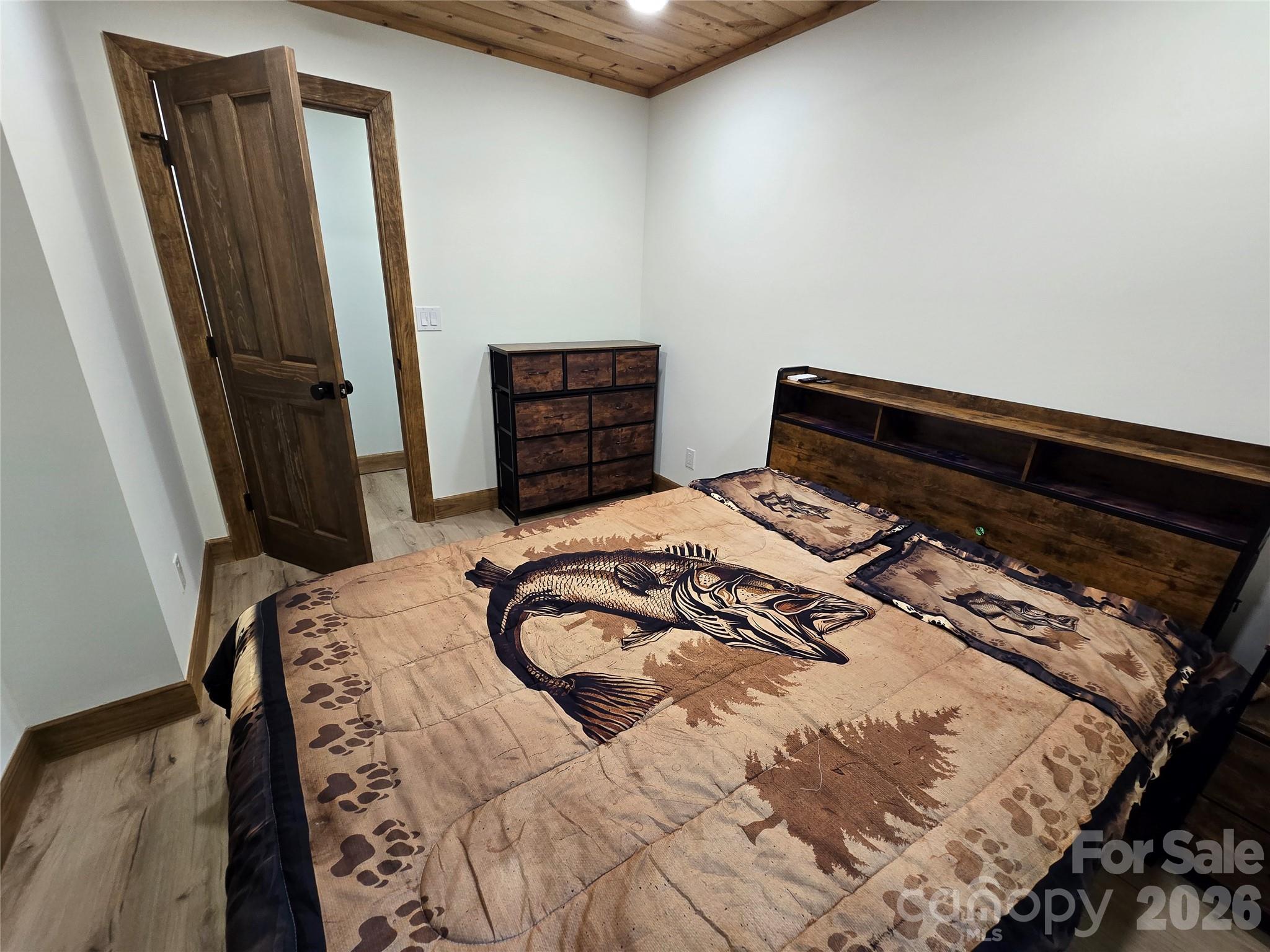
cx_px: 635
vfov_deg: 89.9
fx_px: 477
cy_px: 476
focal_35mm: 13
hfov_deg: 106.2
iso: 160
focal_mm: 2.2
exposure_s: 1/60
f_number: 2.2
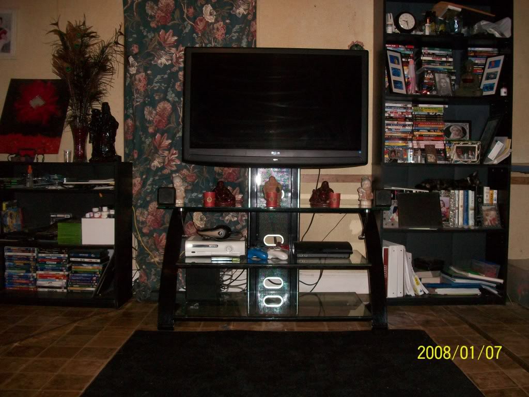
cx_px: 264
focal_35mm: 32
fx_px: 489
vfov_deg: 44.2
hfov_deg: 56.8
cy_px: 198
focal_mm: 5.7
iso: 160
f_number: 2.9
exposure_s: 1/30
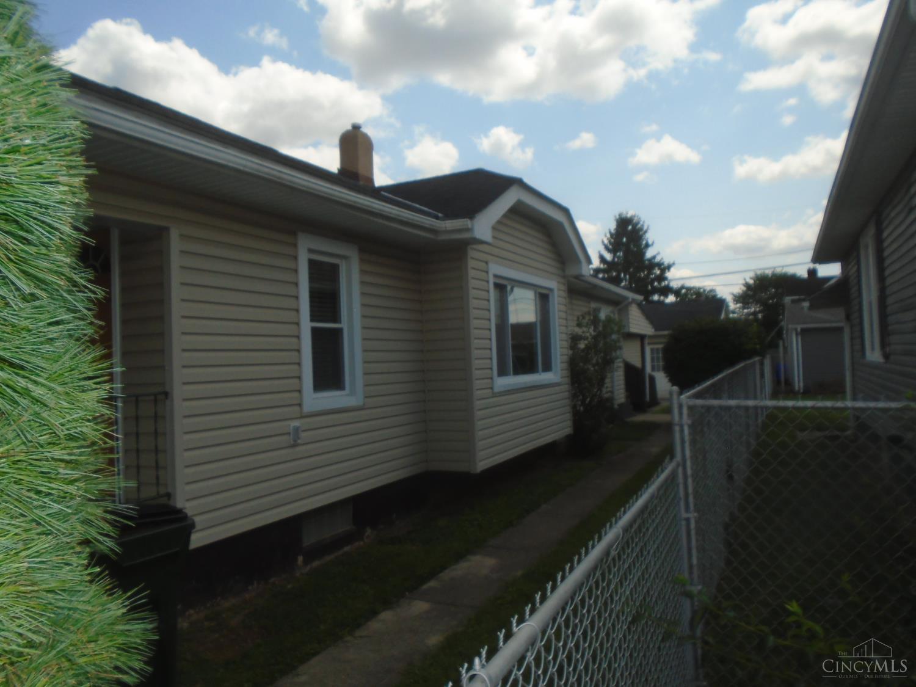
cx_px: 458
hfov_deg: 67.3
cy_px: 344
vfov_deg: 53.1
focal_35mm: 26
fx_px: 688
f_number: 3.2
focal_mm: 4.6
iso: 100
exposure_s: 1/1500
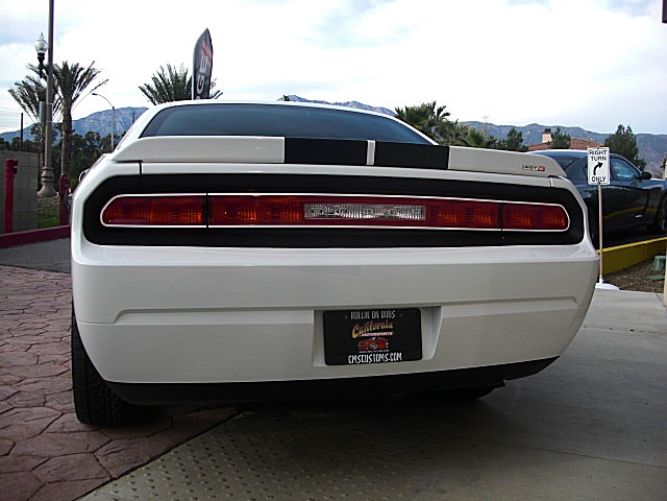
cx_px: 334
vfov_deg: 39.7
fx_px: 694
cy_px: 250
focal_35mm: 36
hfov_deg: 51.4
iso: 50
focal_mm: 6.3
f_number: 2.8
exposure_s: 1/400
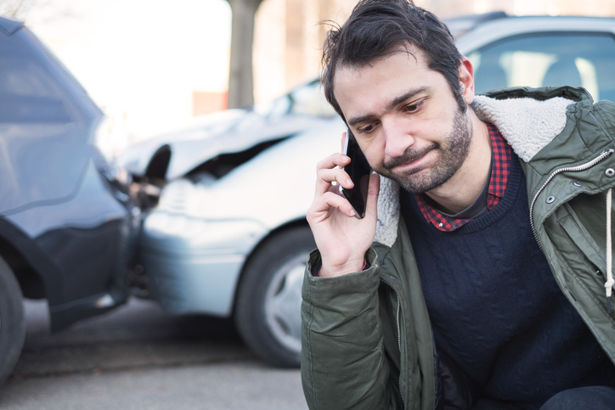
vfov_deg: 25.5
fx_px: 906
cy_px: 205
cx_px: 308
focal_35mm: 53
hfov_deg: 37.5
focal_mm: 35
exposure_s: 1/450
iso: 200
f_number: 2
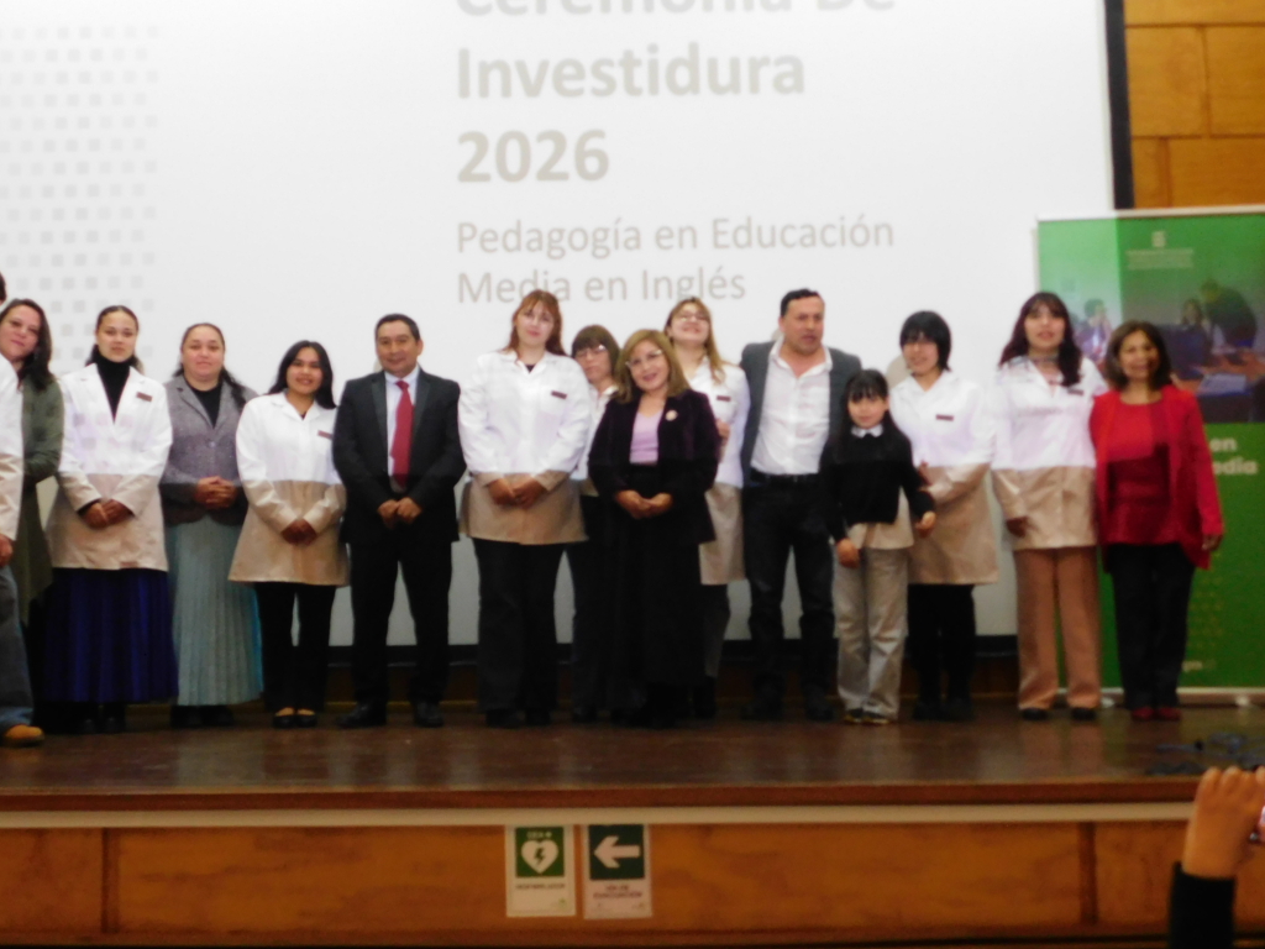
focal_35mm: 45
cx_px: 548
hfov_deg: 42.0
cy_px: 407
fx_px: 1644
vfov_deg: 32.1
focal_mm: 6.3
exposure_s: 1/25
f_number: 3.5
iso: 400
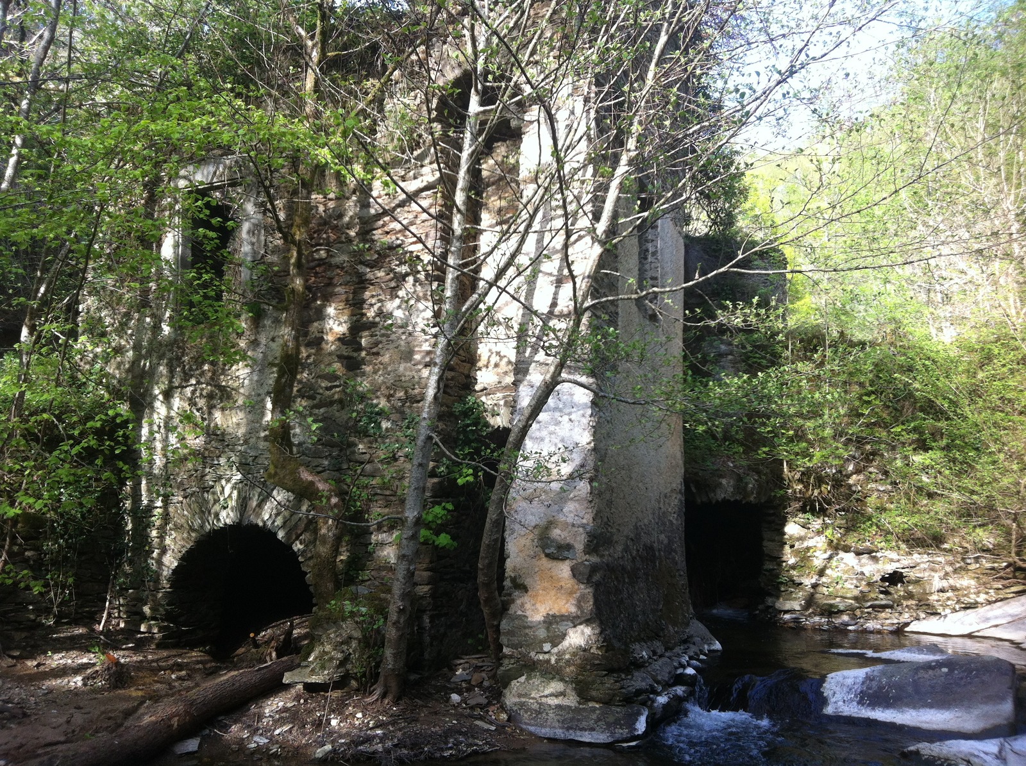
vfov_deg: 40.6
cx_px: 513
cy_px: 383
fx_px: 1036
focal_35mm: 35
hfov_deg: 52.7
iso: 80
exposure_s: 1/127
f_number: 2.8
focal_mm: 3.85
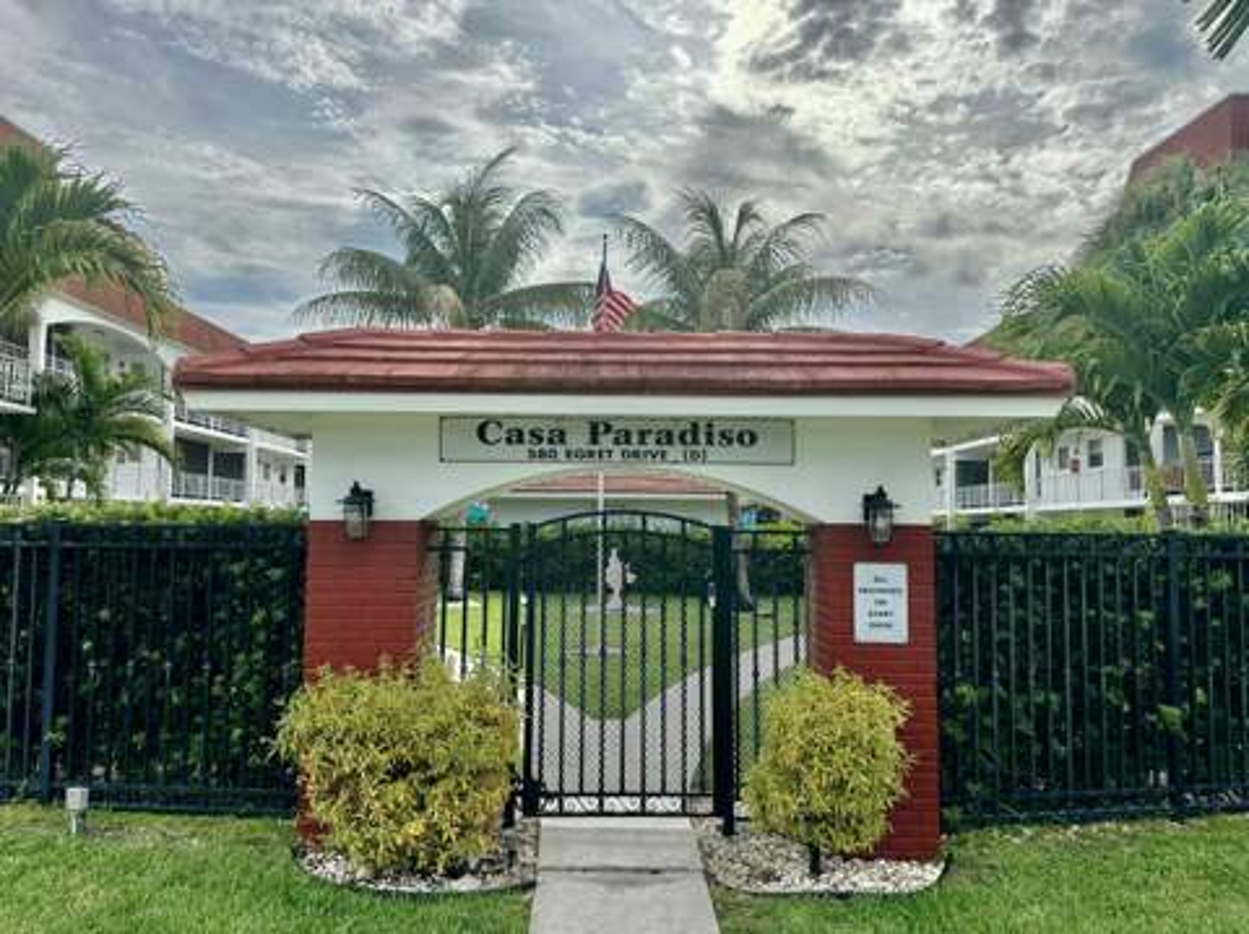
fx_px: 865
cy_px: 467
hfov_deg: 71.7
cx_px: 624
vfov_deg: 56.7
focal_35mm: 24
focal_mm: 6.86
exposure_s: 1/6623
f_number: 1.78
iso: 80
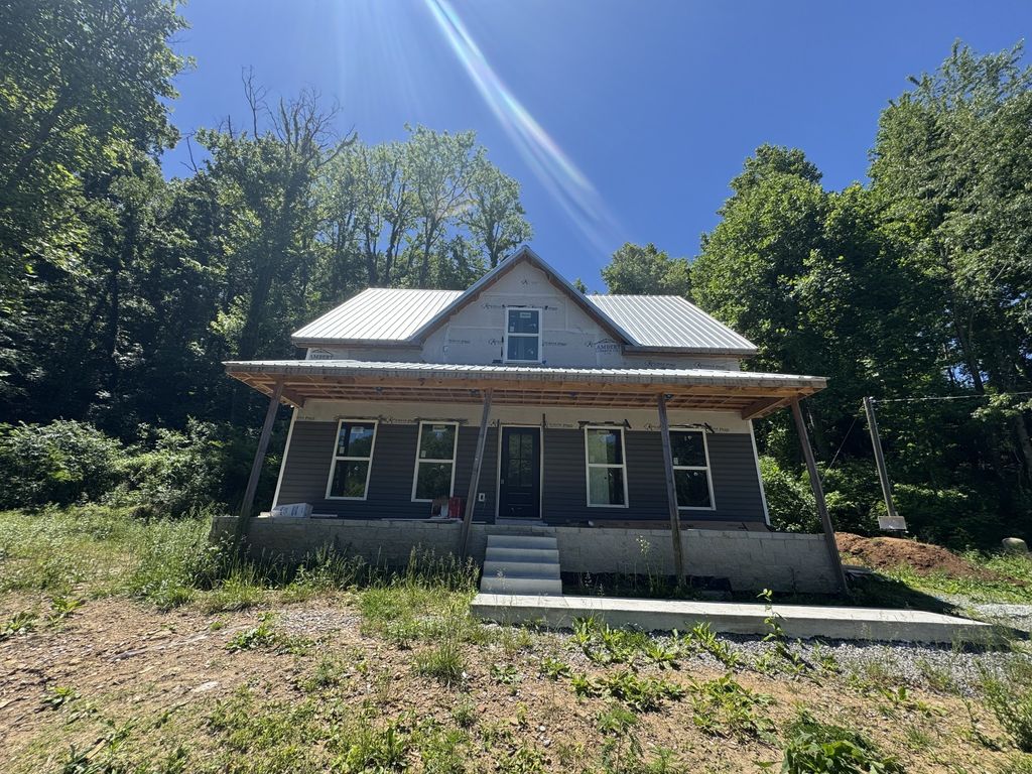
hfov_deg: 102.1
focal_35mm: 14
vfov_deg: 85.7
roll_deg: -1.8
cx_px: 516
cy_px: 387
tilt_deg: +21.3
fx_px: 417
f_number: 2.2
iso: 50
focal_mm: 2.22
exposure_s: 1/1217
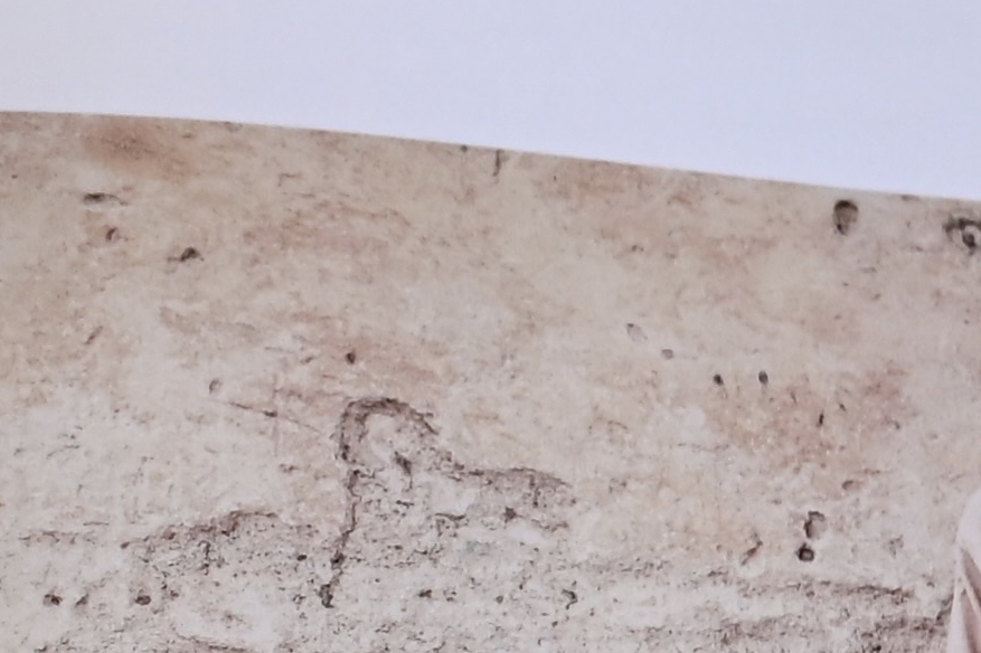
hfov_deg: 7.2
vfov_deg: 4.9
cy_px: 1096
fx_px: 7518
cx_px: -883
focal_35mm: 276
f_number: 5.6
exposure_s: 1/125
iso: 450
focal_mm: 40
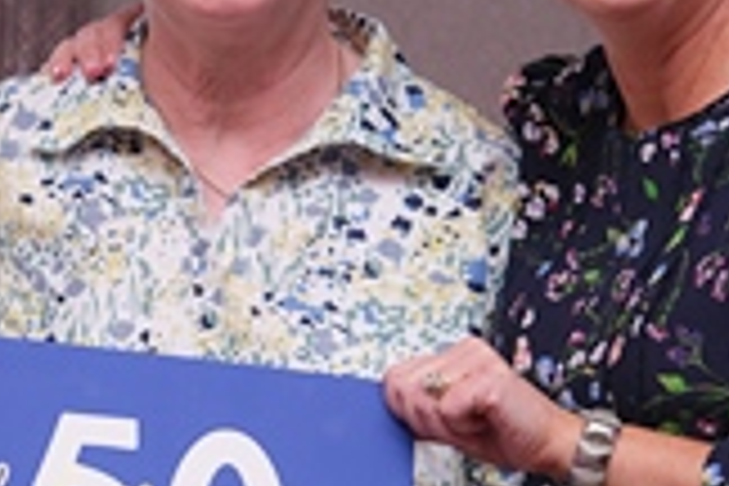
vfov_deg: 7.0
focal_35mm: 196
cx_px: -135
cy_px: 266
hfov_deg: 10.3
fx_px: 3969
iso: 400
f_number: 4.5
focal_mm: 35
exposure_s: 1/125
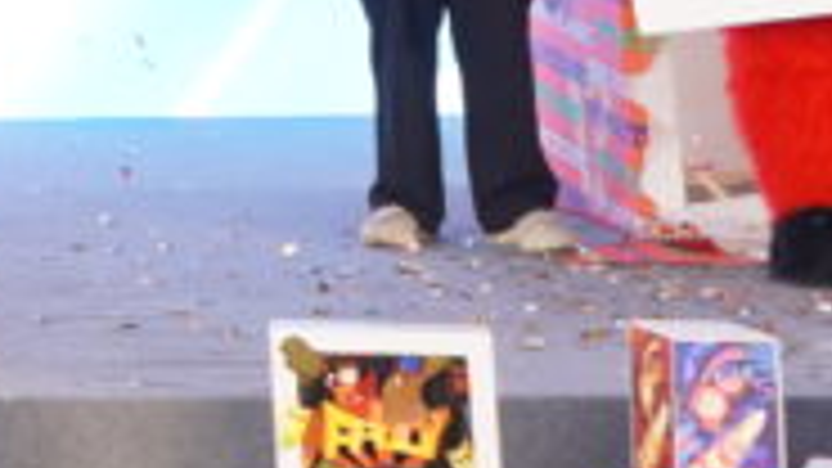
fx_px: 3573
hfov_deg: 12.1
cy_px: -920
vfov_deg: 6.8
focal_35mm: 162
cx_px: -715
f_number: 5.6
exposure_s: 1/200
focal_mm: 28
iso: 1000
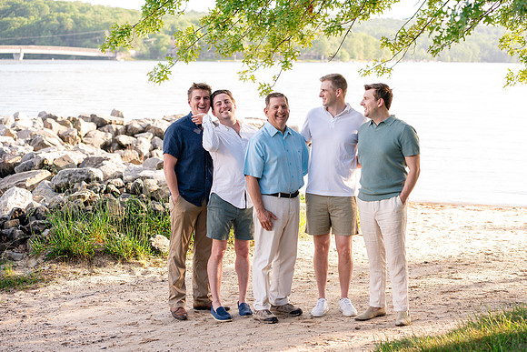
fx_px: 1245
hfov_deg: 23.9
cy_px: 176
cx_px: 264
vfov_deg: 16.1
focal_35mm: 85
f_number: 4.5
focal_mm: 85
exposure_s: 1/500
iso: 800
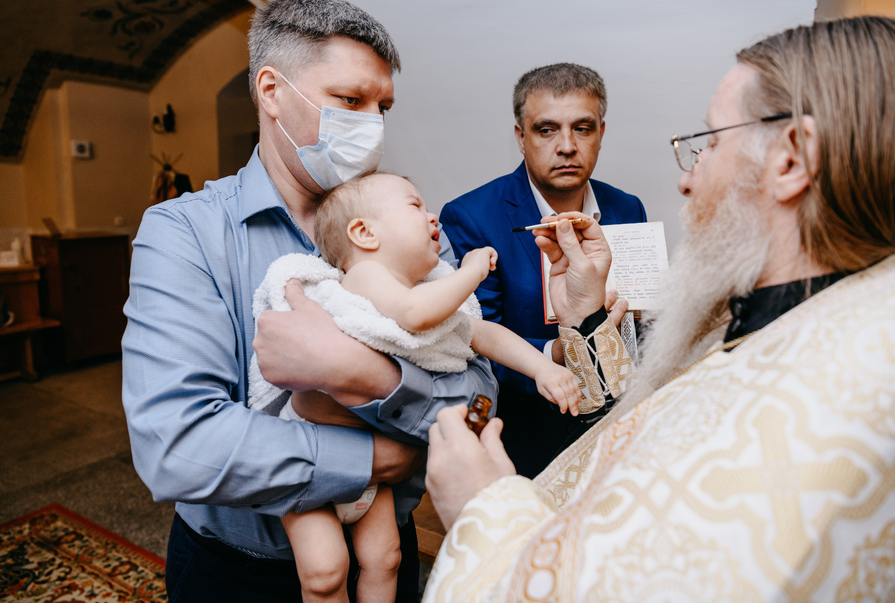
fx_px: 716
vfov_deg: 45.7
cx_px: 435
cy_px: 296
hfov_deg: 64.0
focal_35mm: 29
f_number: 3.5
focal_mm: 28
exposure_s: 1/160
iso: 640
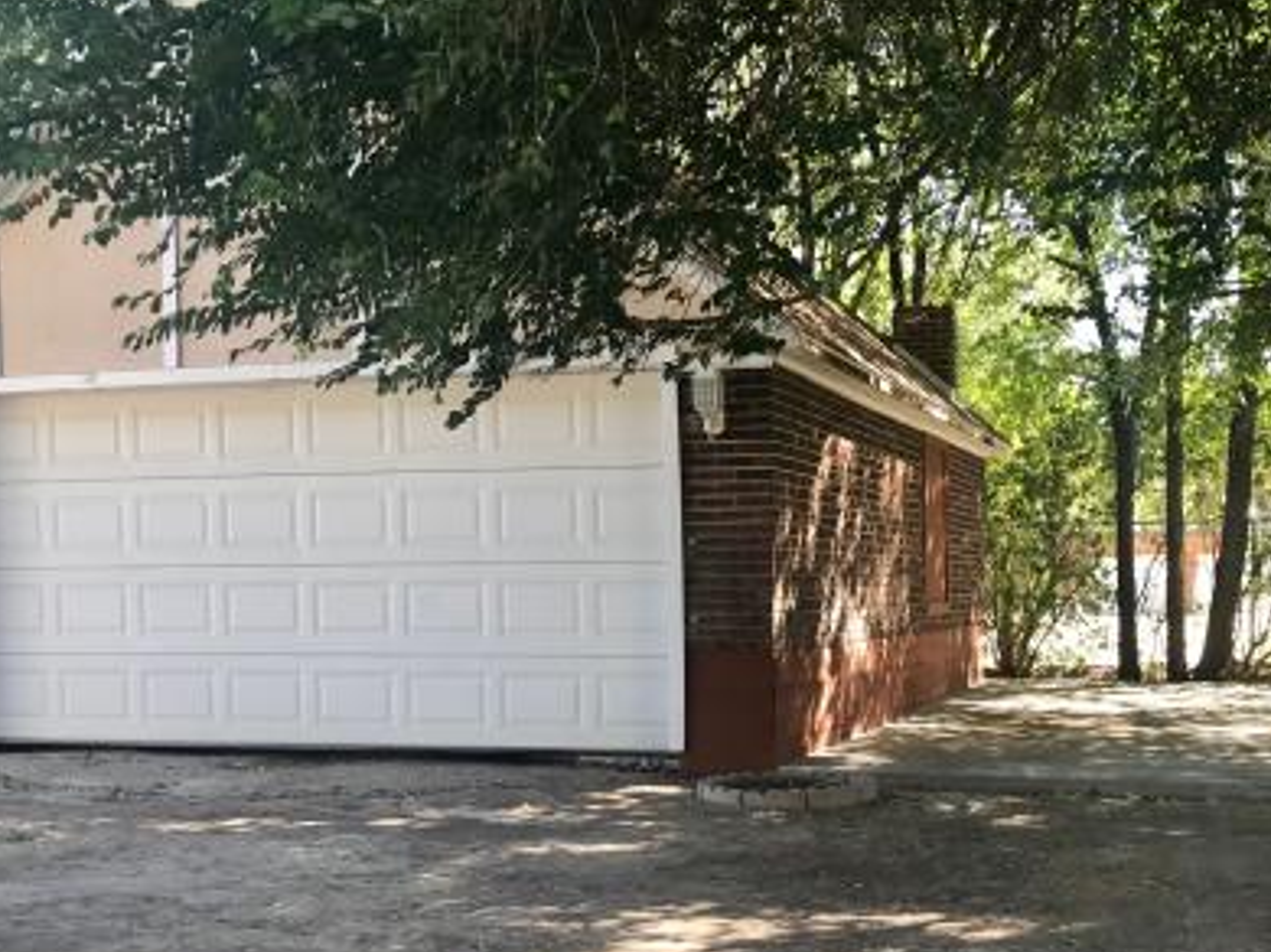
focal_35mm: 46
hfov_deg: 40.9
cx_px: 815
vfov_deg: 31.1
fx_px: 1688
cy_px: 688
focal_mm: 3.99
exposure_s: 1/128
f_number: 1.8
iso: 20
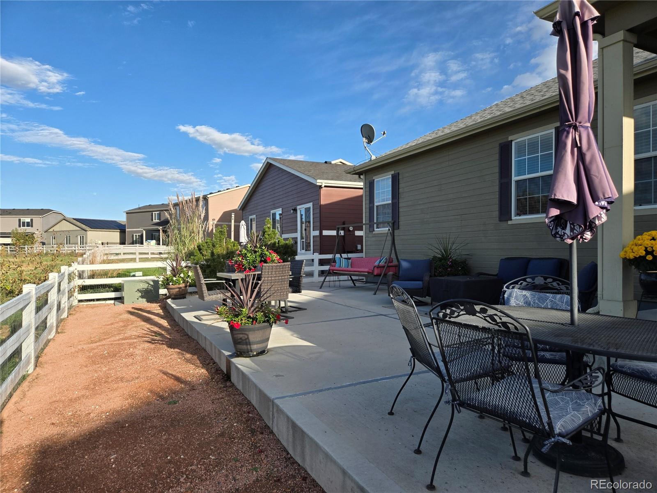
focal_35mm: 23
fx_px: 437
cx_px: 328
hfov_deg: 73.9
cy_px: 246
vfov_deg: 58.9
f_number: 1.8
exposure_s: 1/2921
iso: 64
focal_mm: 5.4
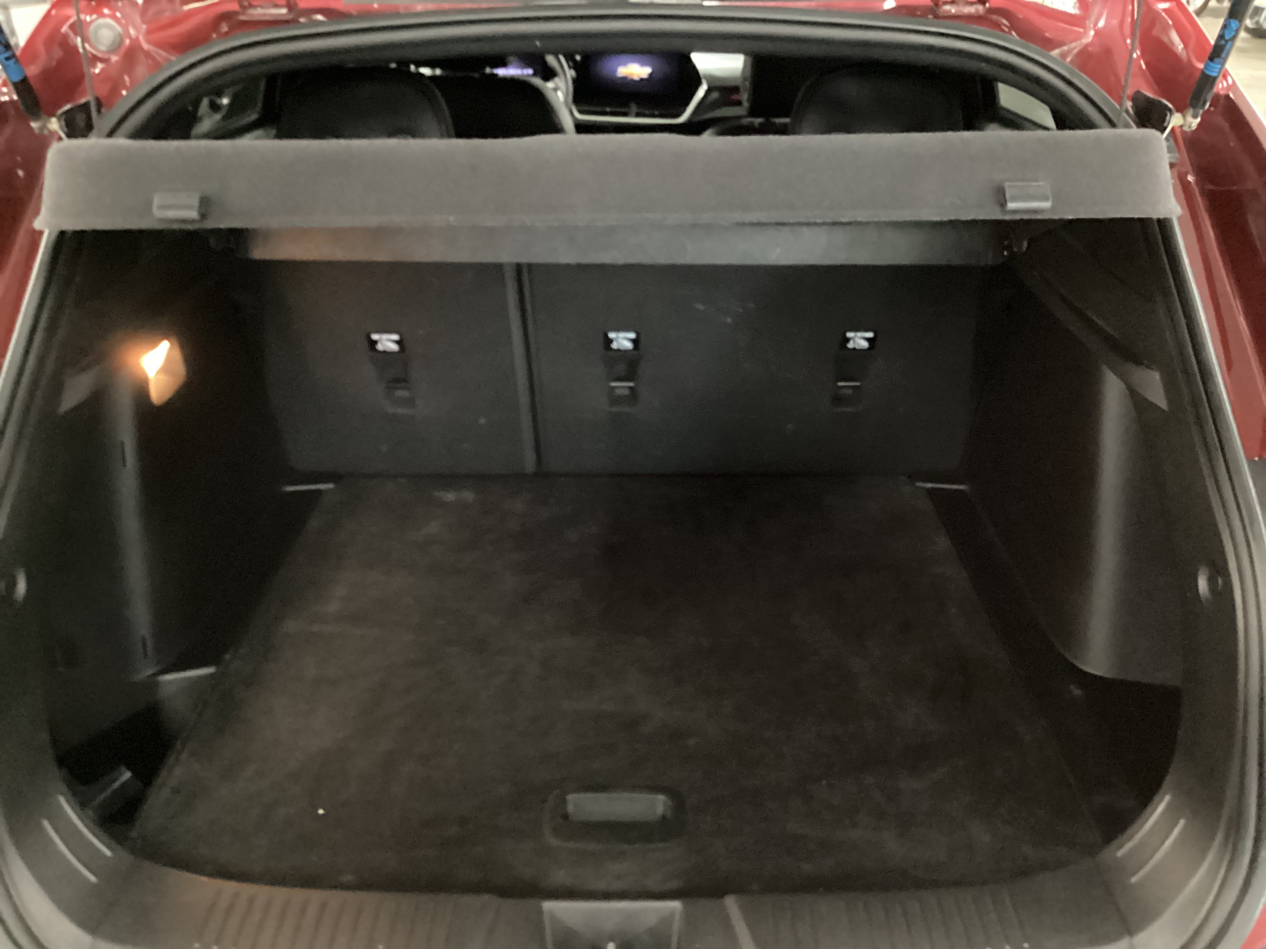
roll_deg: +0.2
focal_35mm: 31
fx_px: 1134
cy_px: 474
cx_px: 633
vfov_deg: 45.4
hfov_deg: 58.4
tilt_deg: -29.5
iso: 800
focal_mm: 3.3
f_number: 2.4
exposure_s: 1/15
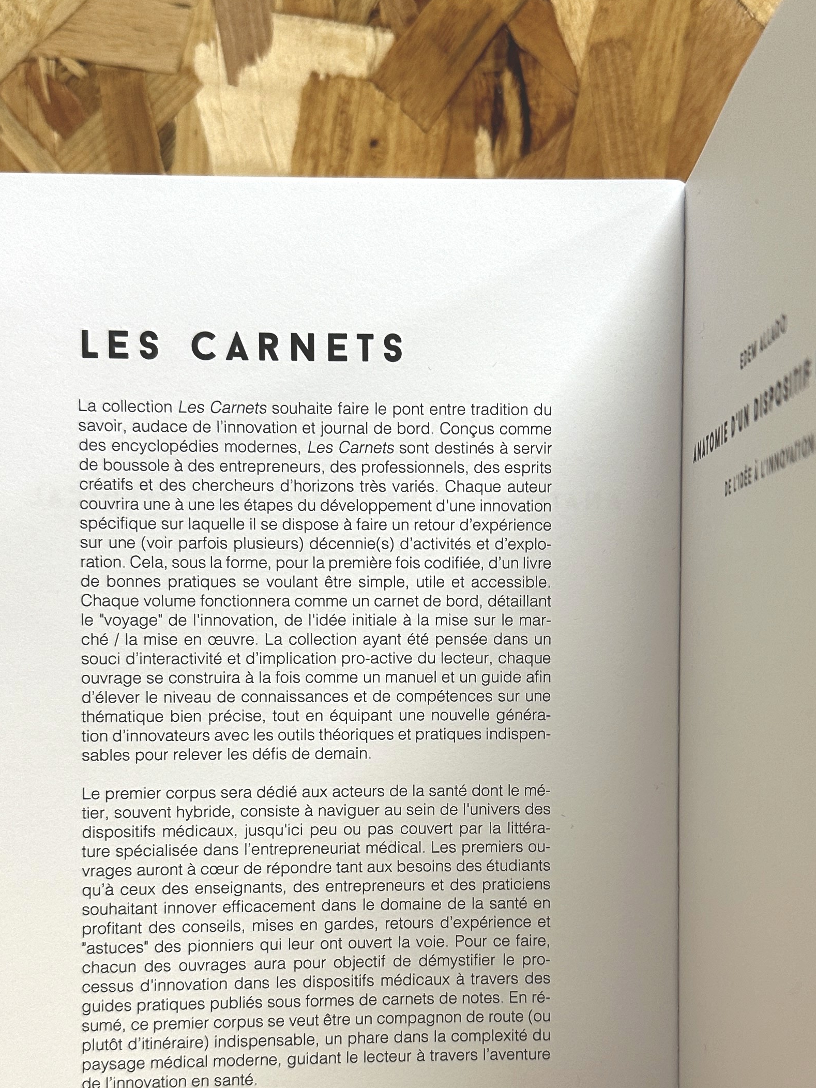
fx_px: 1446
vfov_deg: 40.8
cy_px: 705
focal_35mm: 46
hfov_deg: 31.4
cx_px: 490
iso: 125
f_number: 1.78
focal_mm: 6.86
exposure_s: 1/50
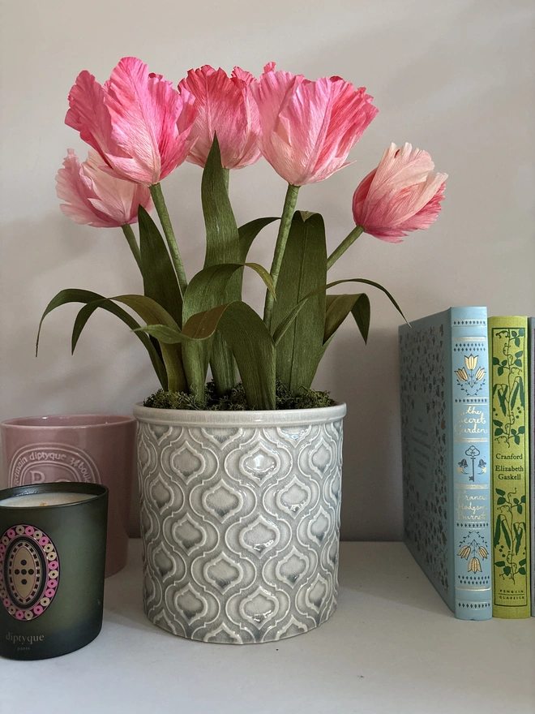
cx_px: 268
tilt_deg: +0.4
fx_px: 536
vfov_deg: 67.3
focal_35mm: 26
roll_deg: +0.0
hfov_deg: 53.1
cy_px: 357
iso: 640
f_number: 1.6
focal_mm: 5.96
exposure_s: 1/38
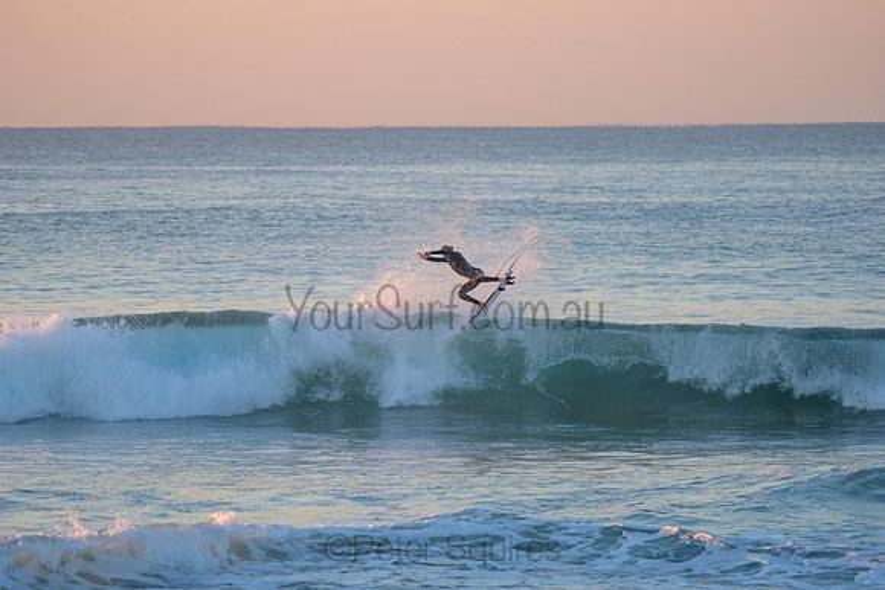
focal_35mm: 280
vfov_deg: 4.9
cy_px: 295
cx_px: 442
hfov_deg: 7.4
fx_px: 6885
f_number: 5.6
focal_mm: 280
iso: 320
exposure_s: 1/400
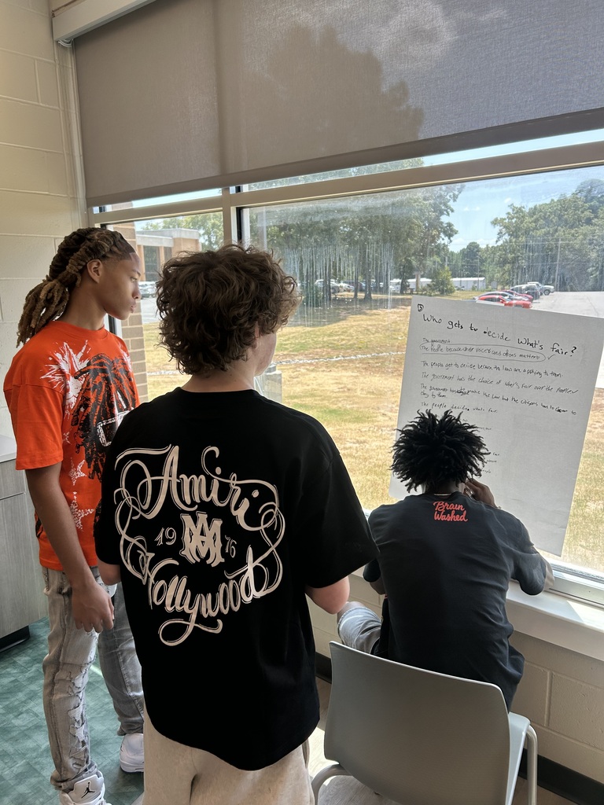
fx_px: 605
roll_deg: +1.3
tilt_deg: -10.2
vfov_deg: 67.3
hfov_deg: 53.1
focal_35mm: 26
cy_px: 402
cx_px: 302
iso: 50
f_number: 1.5
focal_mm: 5.7
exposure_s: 1/471
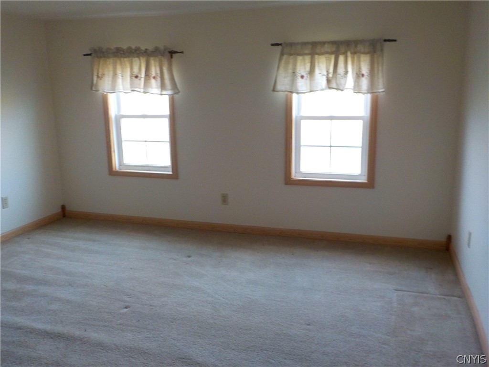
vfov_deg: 46.8
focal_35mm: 30
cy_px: 184
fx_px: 424
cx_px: 244
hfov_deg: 60.0
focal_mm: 4.1
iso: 280
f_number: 3.3
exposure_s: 1/30
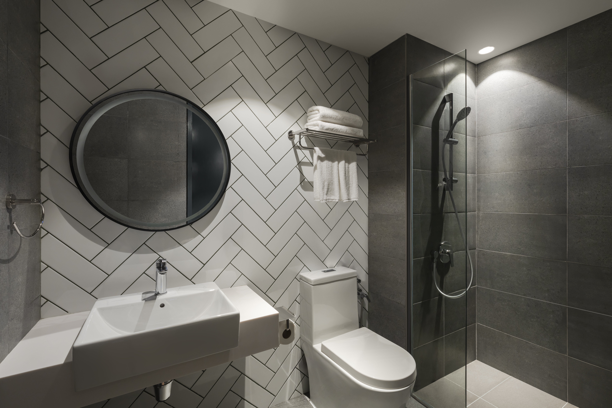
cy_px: 204
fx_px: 238
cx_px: 306
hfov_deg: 104.3
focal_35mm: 14
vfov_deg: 81.2
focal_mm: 14
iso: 250
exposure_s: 1/1.67
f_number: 11
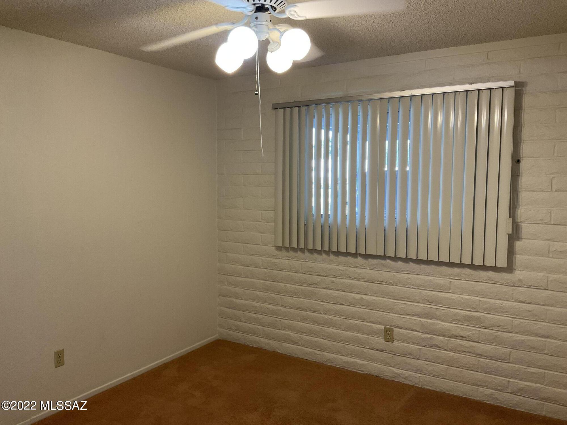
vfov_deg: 48.2
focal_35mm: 29
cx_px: 284
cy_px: 212
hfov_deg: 61.7
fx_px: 475
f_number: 1.8
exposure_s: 1/60
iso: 64
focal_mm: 3
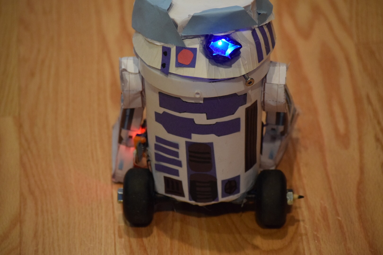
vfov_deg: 8.7
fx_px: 1675
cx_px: 192
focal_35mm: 158
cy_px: 128
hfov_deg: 13.0
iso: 3200
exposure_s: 1/160
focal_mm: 105
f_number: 4.5
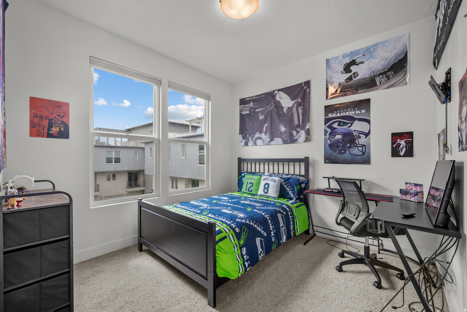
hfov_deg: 100.4
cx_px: 234
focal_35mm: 15
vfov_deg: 77.4
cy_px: 156
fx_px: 195
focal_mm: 15
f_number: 8
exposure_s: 1/8
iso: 500
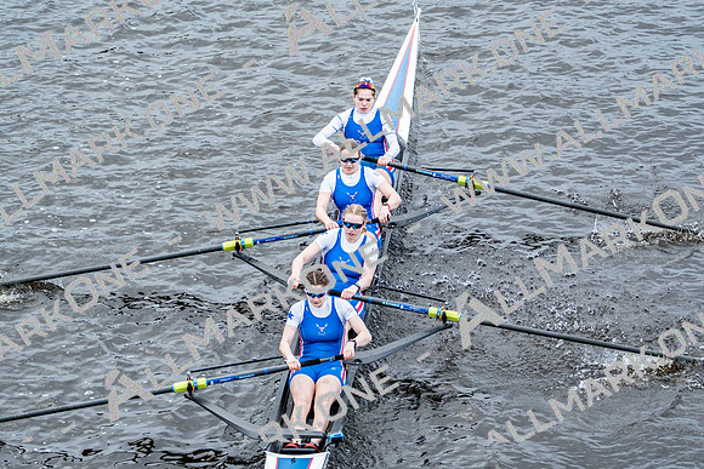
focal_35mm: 225
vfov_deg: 6.1
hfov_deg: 9.1
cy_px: 234
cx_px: 352
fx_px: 4401
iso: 1600
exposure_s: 1/1250
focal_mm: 225
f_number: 5.6
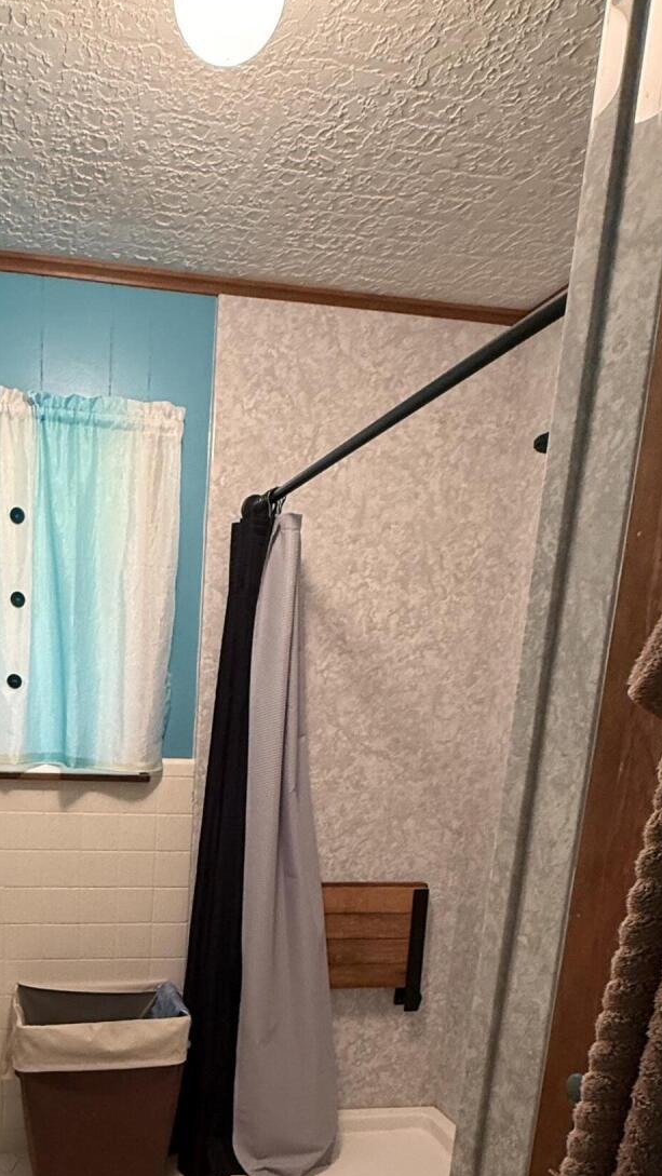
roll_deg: -2.4
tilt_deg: -12.1
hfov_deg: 39.9
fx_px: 873
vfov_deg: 63.6
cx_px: 134
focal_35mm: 28
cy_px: 894
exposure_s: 1/60
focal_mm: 2.22
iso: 400
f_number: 2.2
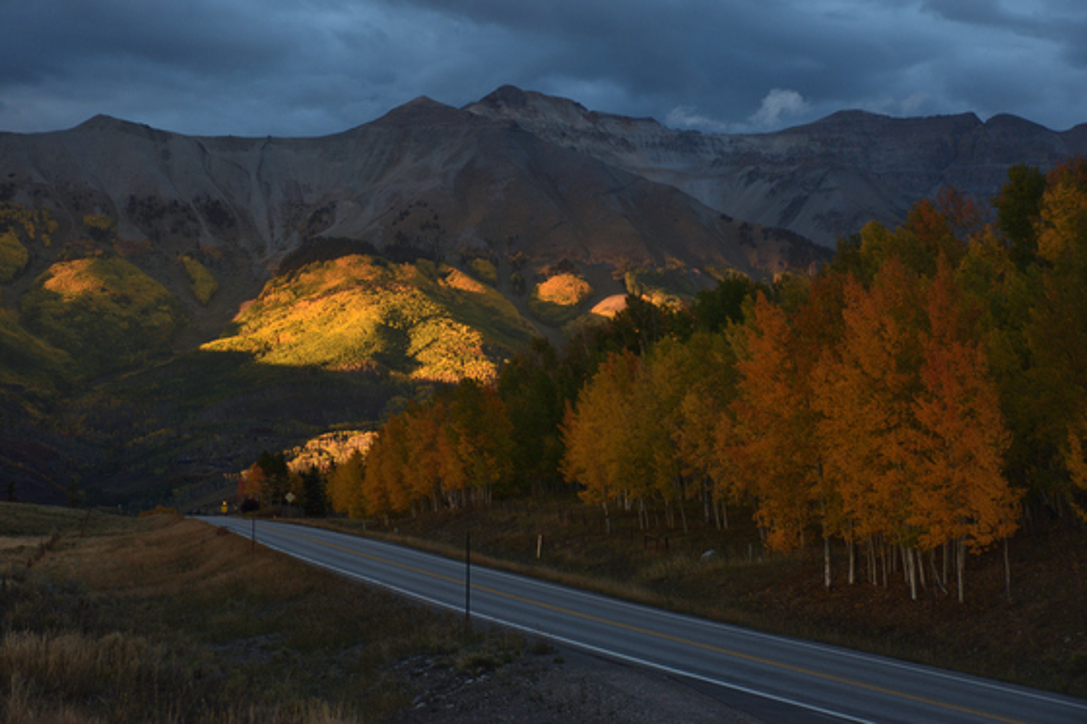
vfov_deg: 17.5
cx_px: 544
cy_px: 362
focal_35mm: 78
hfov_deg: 26.0
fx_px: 2354
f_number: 4.8
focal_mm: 52
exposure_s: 1/160
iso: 400
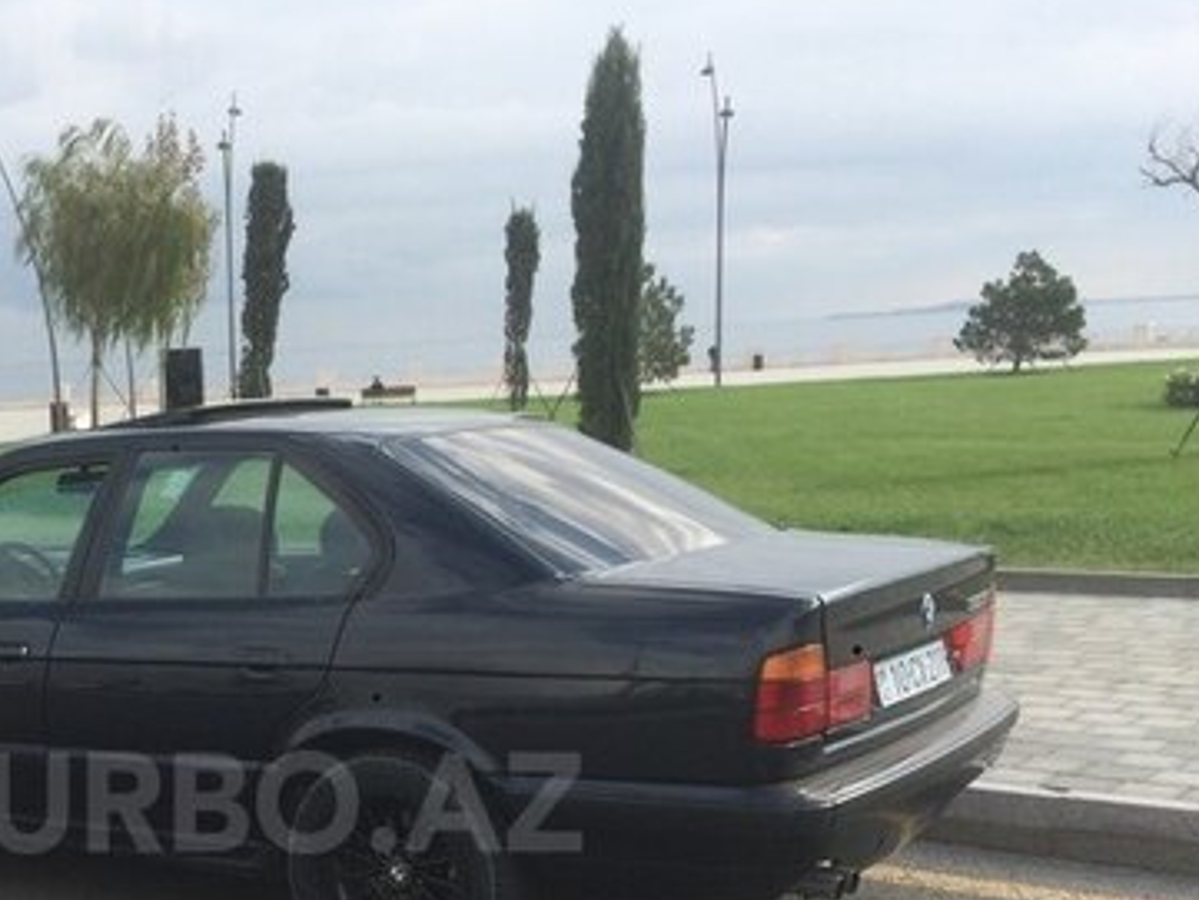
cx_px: 242
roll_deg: +4.1
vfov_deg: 26.6
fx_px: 1836
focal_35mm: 53
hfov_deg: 35.0
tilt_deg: -14.3
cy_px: 802
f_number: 2.2
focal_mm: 4.15
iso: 32
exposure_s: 1/1172
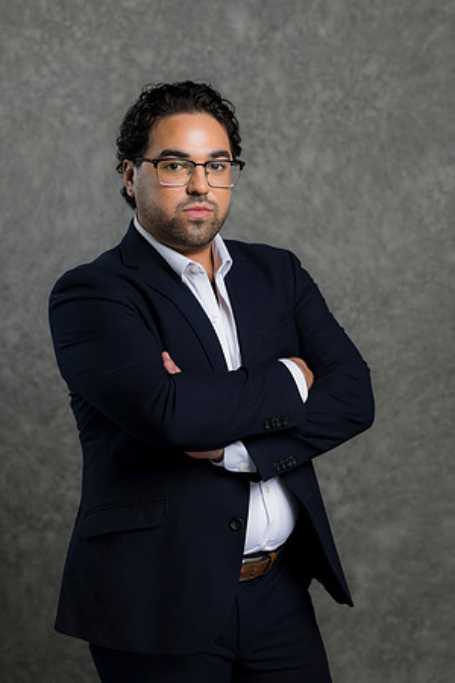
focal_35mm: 85
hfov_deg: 16.1
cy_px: 342
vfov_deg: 23.9
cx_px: 228
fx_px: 1611
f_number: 5
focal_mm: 85
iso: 125
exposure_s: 1/200
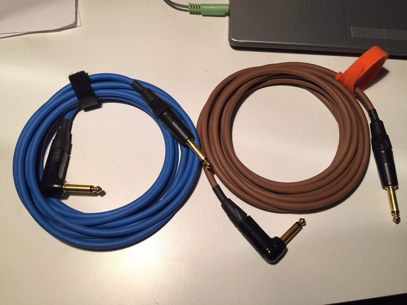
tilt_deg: -66.8
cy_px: 152
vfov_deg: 48.2
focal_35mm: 29
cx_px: 204
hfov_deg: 61.7
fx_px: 341
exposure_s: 1/30
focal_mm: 4.15
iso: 40
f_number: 2.2
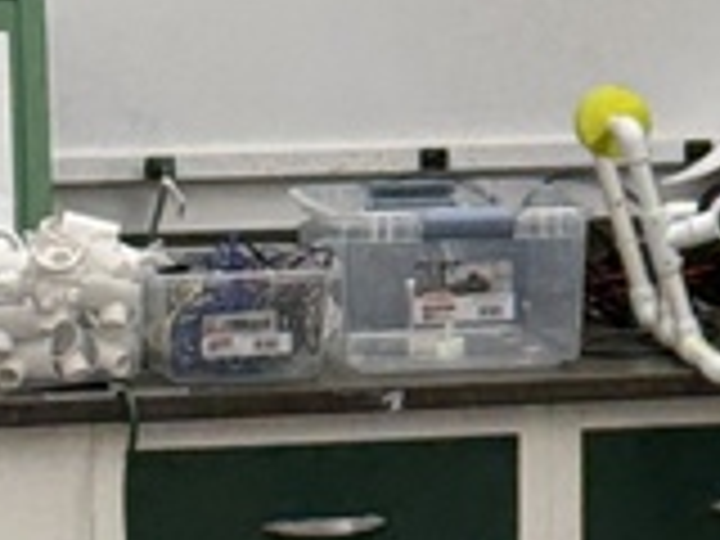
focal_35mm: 307
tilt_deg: -0.7
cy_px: -166
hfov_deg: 6.2
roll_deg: -0.6
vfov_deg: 4.8
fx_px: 6385
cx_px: 1530
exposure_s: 1/120
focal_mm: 6.76
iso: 100
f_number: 1.78
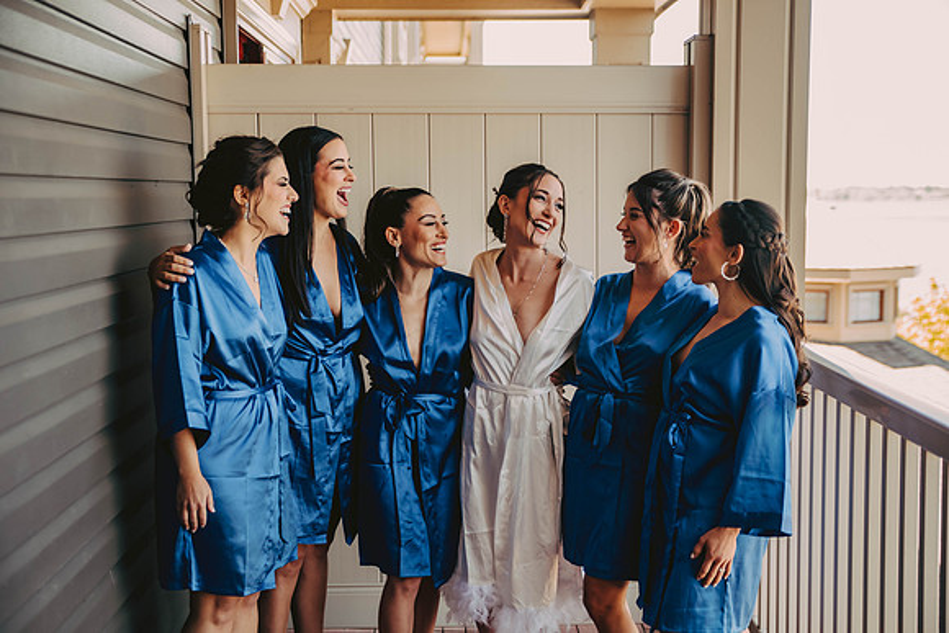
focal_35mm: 52
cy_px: 316
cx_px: 474
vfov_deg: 26.0
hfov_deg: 38.2
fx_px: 1371
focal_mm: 52
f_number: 2.8
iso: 320
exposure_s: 1/200
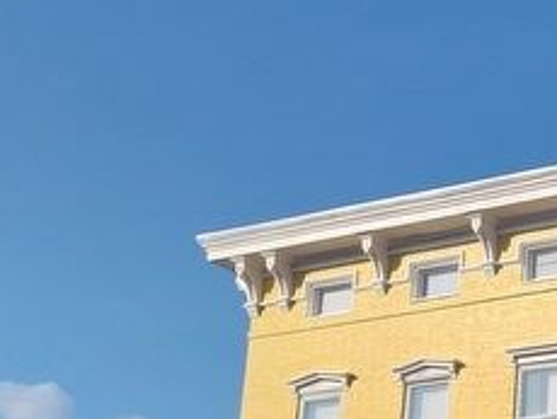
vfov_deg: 17.9
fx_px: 1289
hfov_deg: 20.8
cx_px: 833
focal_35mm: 80
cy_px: 453
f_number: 1.8
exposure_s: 1/2118
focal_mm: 5.56
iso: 100
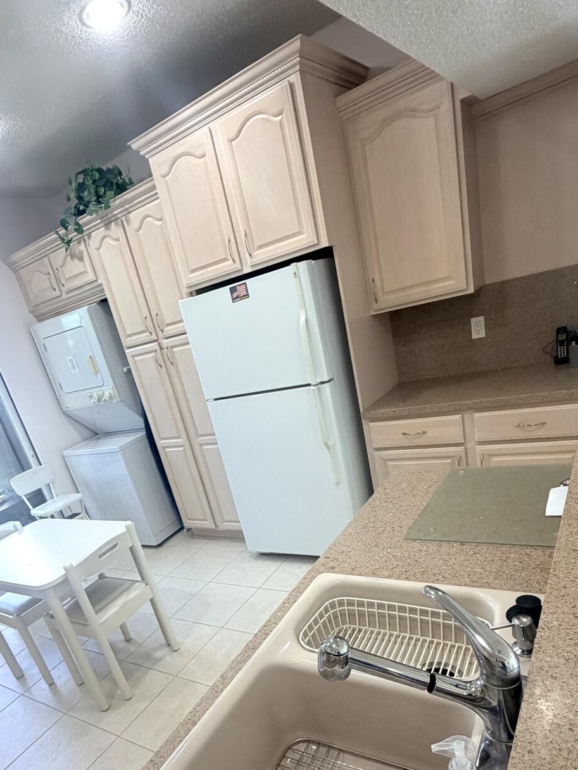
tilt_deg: -23.3
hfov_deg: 58.6
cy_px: 527
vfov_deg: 71.2
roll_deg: +15.7
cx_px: 245
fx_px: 512
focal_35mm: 23
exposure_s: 1/120
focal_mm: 2.22
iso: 100
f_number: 2.2
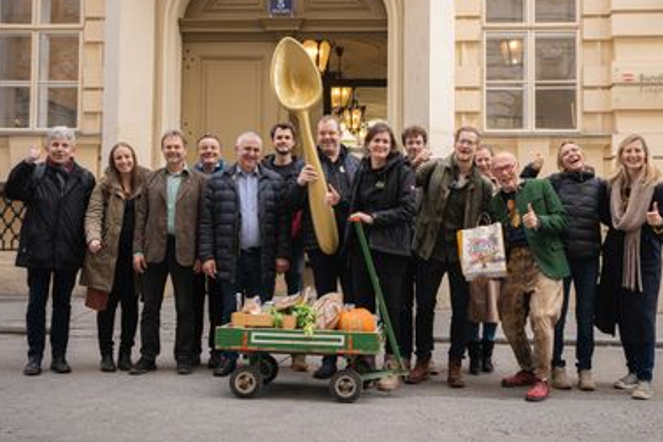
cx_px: 388
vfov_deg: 31.8
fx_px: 773
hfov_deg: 46.2
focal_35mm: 42
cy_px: 190
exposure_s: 1/320
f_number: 5
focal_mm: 31
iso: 800
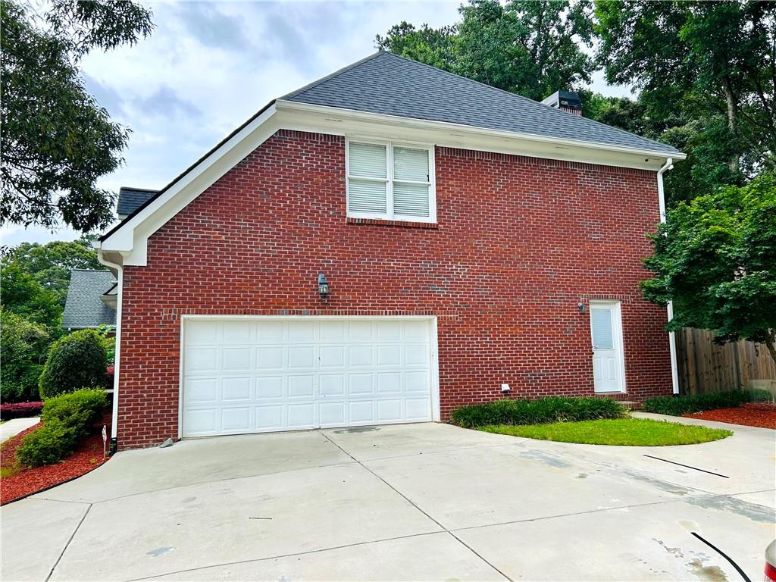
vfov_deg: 53.1
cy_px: 291
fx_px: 583
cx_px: 388
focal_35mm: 26
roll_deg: +1.8
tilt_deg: +9.4
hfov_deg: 67.3
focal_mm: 5.7
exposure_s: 1/1183
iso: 50
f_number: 1.5
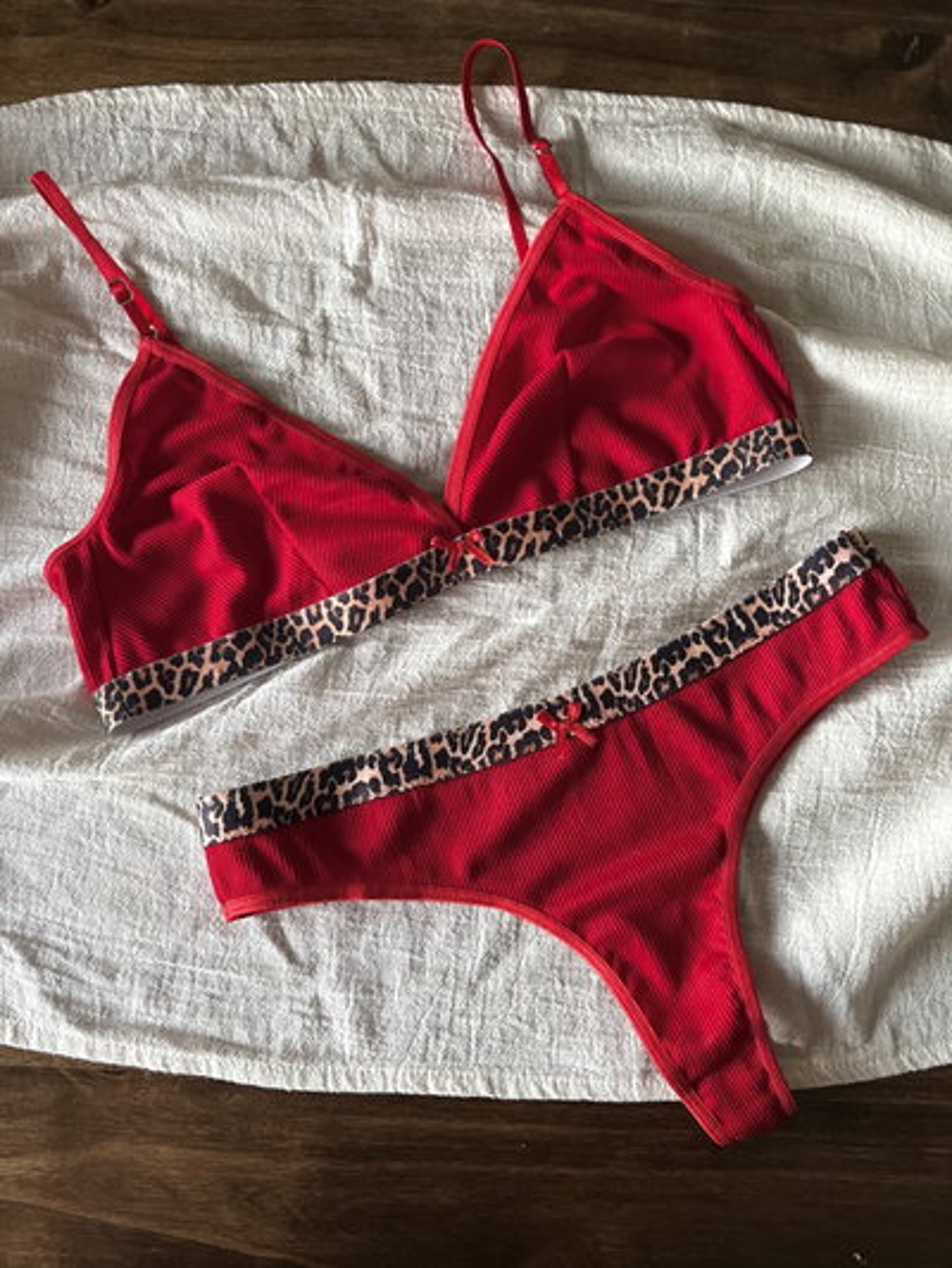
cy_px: 634
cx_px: 476
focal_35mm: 26
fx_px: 953
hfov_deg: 53.1
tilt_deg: -82.8
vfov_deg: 67.3
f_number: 1.6
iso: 500
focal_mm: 5.1
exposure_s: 1/44
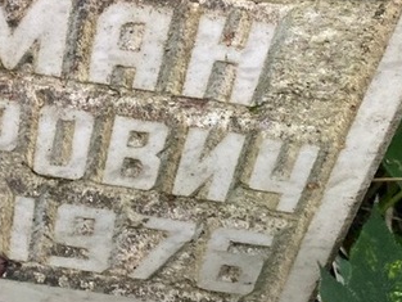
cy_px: 33
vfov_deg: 17.1
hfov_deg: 22.7
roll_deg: -8.0
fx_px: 987
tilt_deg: -36.2
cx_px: 74
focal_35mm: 85
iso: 250
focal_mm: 4.25
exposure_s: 1/60
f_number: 1.8
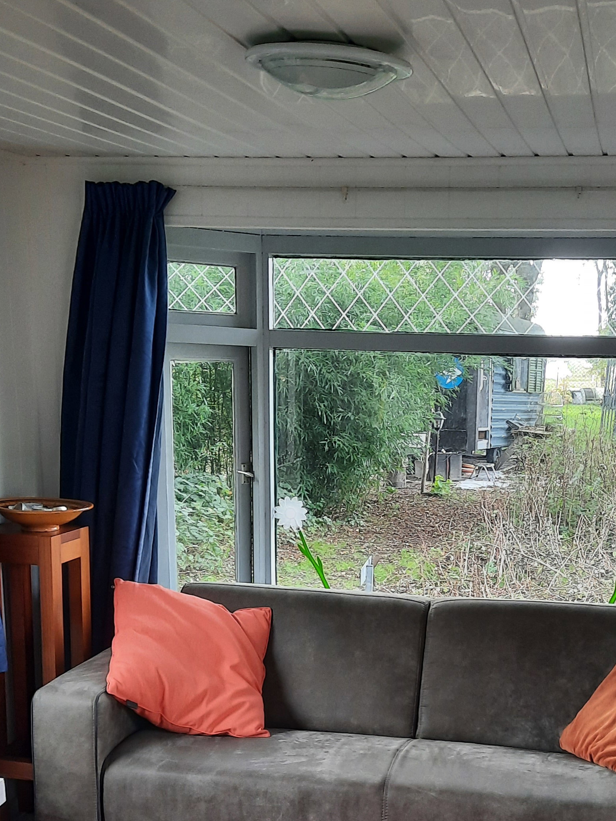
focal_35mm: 48
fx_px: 1139
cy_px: 645
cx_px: 393
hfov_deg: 30.1
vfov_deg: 38.3
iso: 125
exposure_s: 1/50
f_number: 2
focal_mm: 4.6
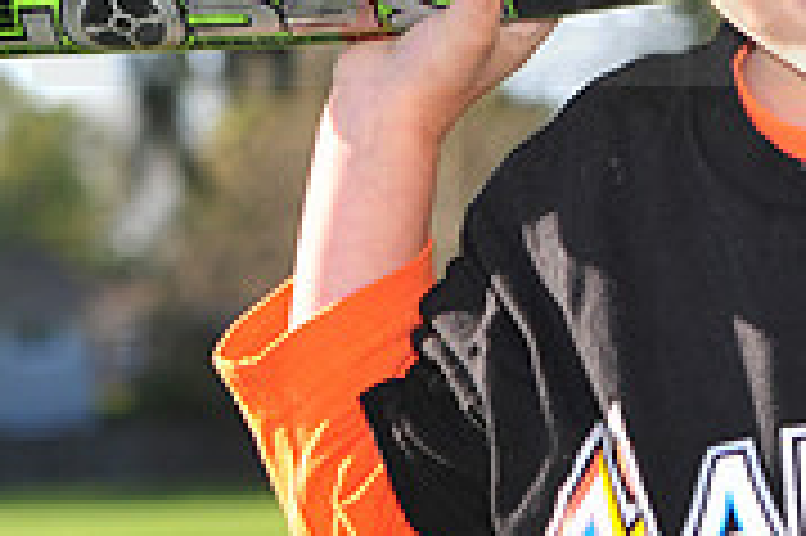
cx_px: 788
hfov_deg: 6.8
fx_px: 6755
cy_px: -47
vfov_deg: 4.5
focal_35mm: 302
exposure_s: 1/640
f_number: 4.5
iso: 200
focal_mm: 62
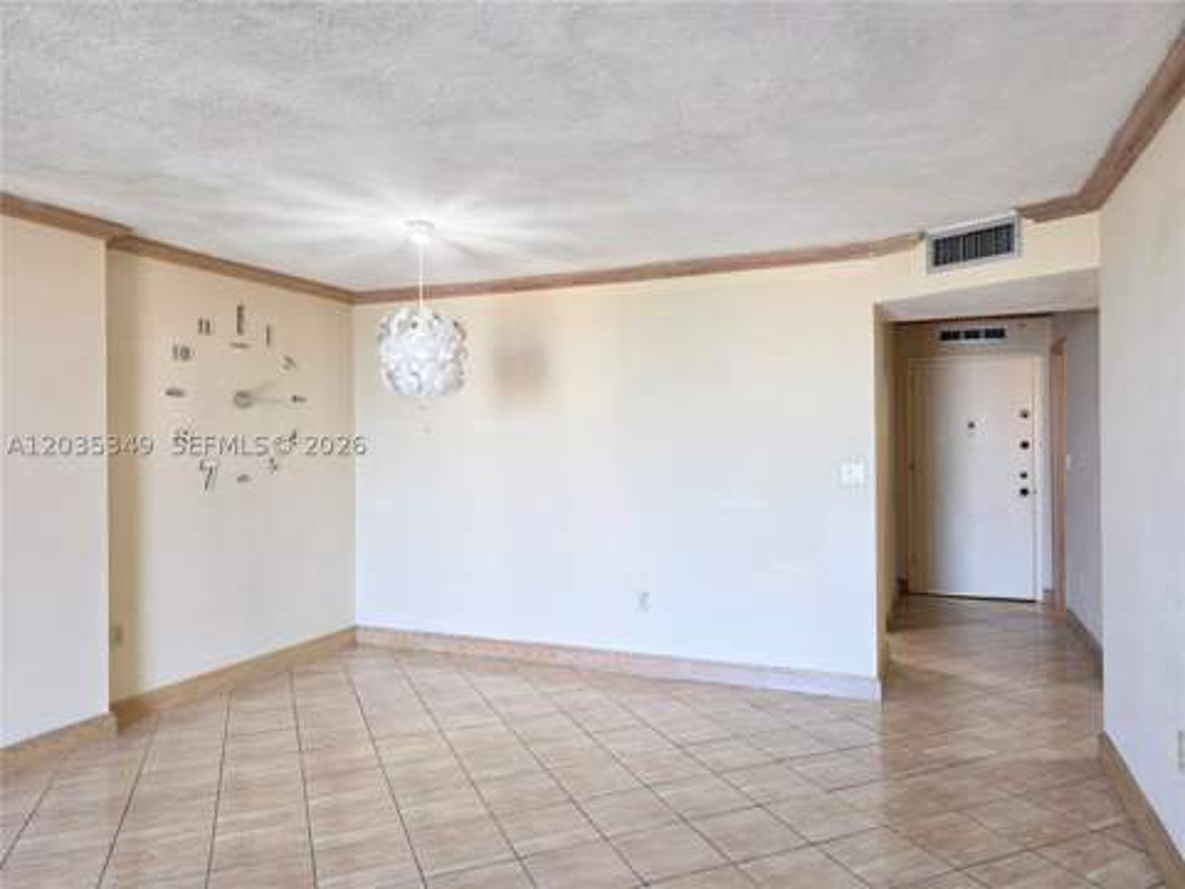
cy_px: 444
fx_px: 787
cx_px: 592
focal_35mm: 23
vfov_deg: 58.9
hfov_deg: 73.9
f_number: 1.7
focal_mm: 6.3
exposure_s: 1/120
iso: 200
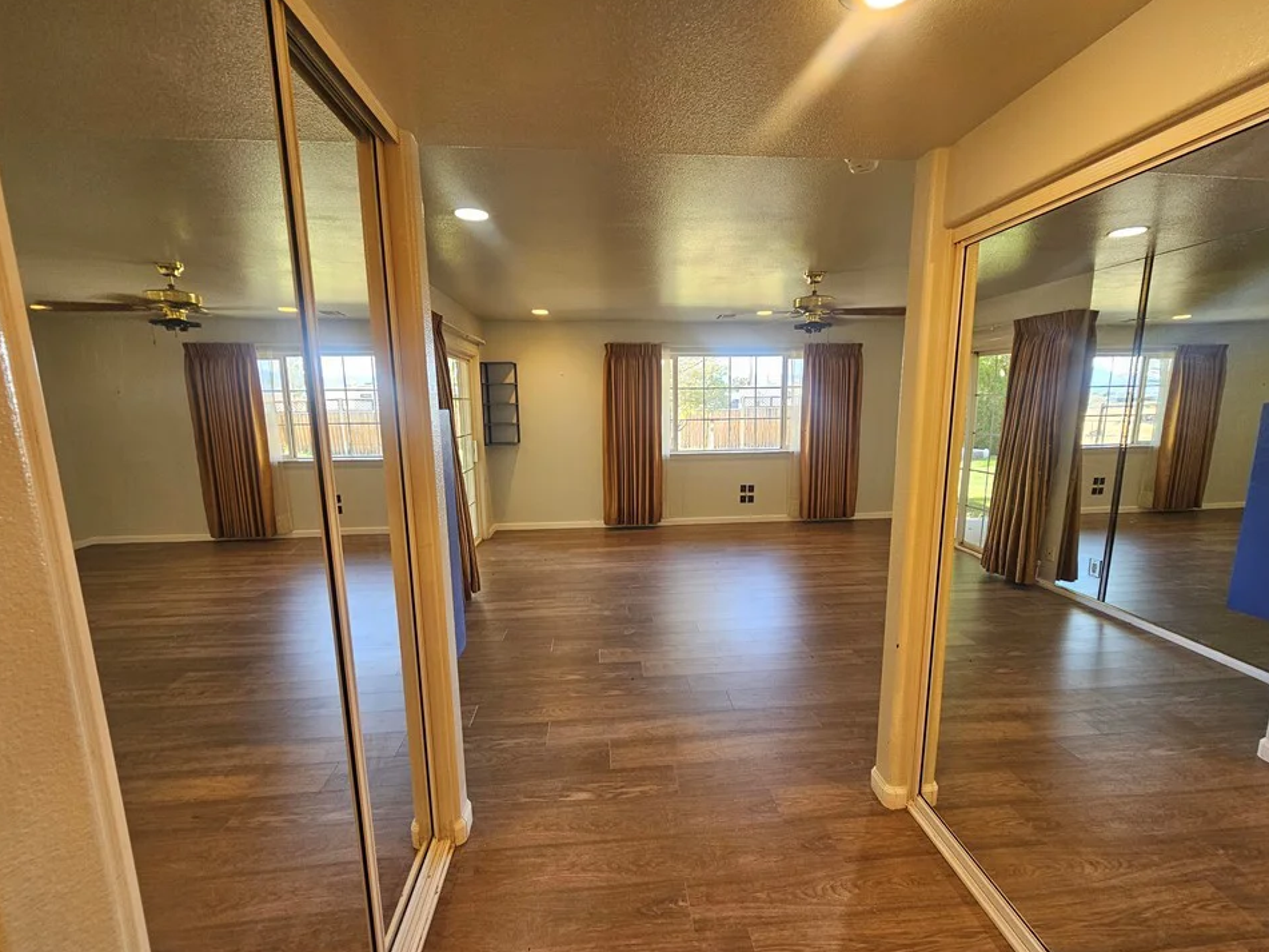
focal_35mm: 14
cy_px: 494
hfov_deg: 102.0
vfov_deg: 85.6
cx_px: 659
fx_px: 513
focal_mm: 2.2
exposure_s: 1/60
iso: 160
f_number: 2.2
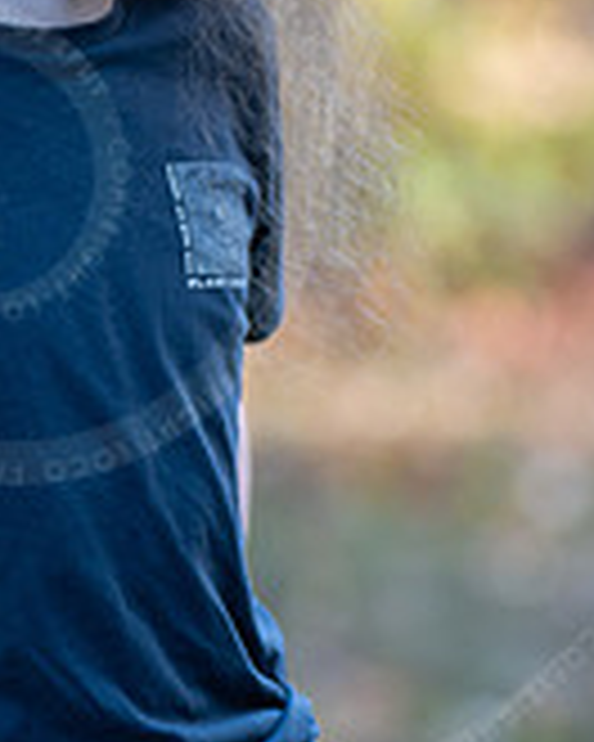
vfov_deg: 5.9
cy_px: 292
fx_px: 7164
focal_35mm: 326
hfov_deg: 4.7
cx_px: 22
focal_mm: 85
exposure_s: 1/640
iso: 200
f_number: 1.2
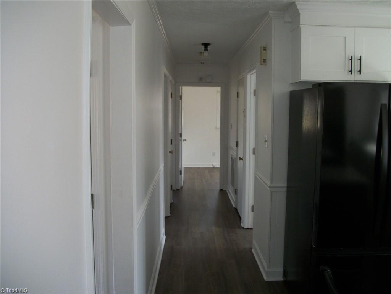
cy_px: 147
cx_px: 196
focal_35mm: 32
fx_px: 361
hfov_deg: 56.8
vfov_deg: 44.2
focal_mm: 5.7
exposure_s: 1/60
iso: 80
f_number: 2.9
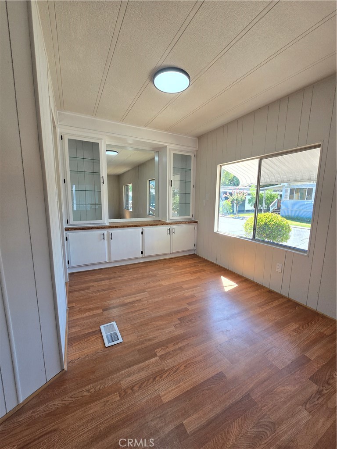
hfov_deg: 89.9
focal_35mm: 13
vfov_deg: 106.2
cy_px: 224
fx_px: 169
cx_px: 168
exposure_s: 1/120
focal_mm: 2.2
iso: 80
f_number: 2.2
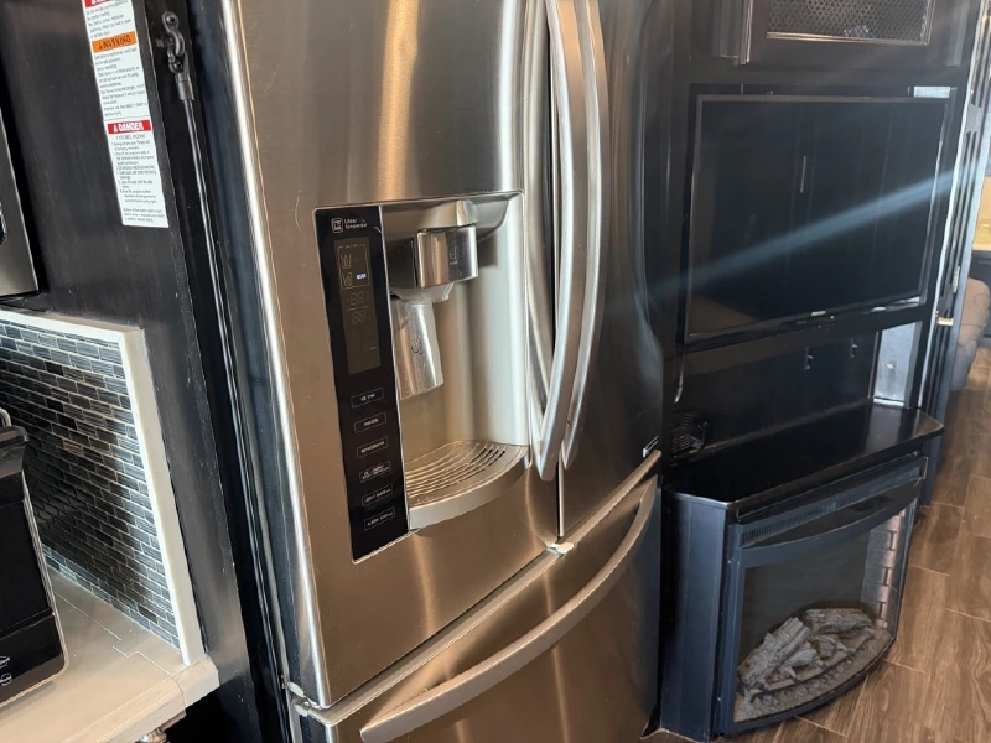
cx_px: 496
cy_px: 372
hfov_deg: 71.6
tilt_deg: -17.2
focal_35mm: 24
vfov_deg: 56.8
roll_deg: +2.2
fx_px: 687
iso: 400
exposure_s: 1/60
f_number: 1.78
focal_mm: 6.76
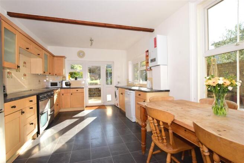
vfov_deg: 72.0
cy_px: 82
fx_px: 112
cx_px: 122
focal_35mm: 16
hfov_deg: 95.0
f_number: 14
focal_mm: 11
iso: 640
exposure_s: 1/200
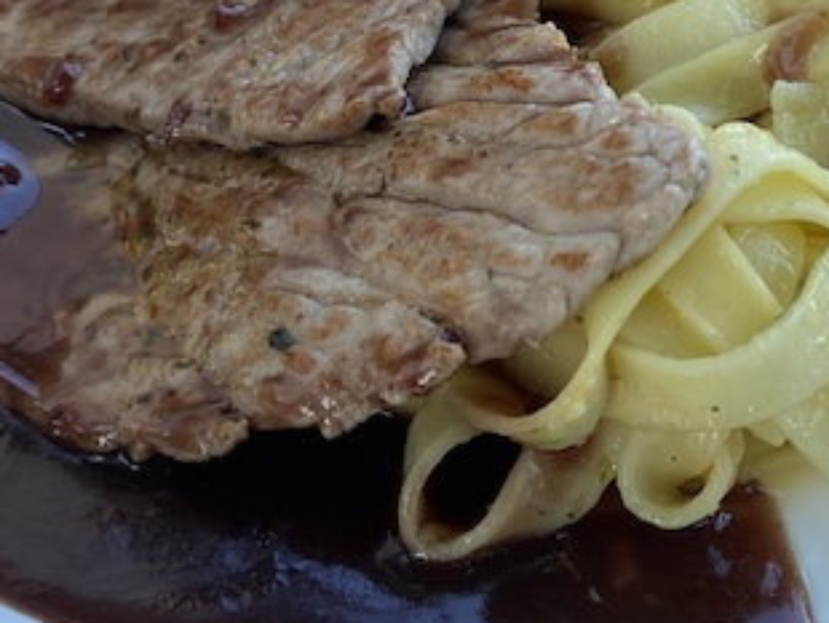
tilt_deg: -41.1
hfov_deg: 28.8
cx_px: 535
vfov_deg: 21.6
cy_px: 112
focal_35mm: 67
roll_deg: +0.2
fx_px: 1606
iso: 125
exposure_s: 1/109
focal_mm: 4.25
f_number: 1.8
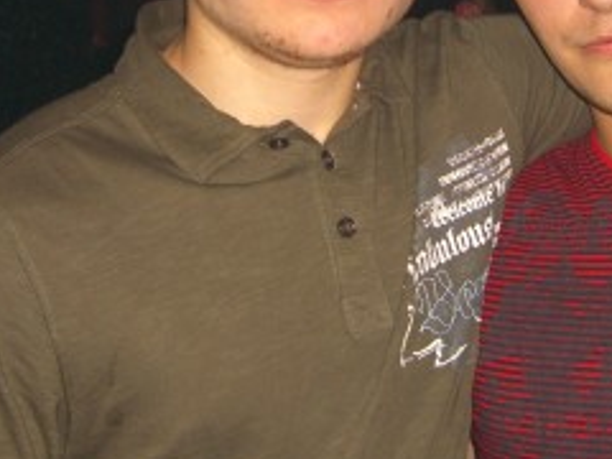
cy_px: 89
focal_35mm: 95
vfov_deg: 15.5
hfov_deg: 20.6
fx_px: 1680
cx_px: 413
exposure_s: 1/60
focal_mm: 7.9
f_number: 2.8
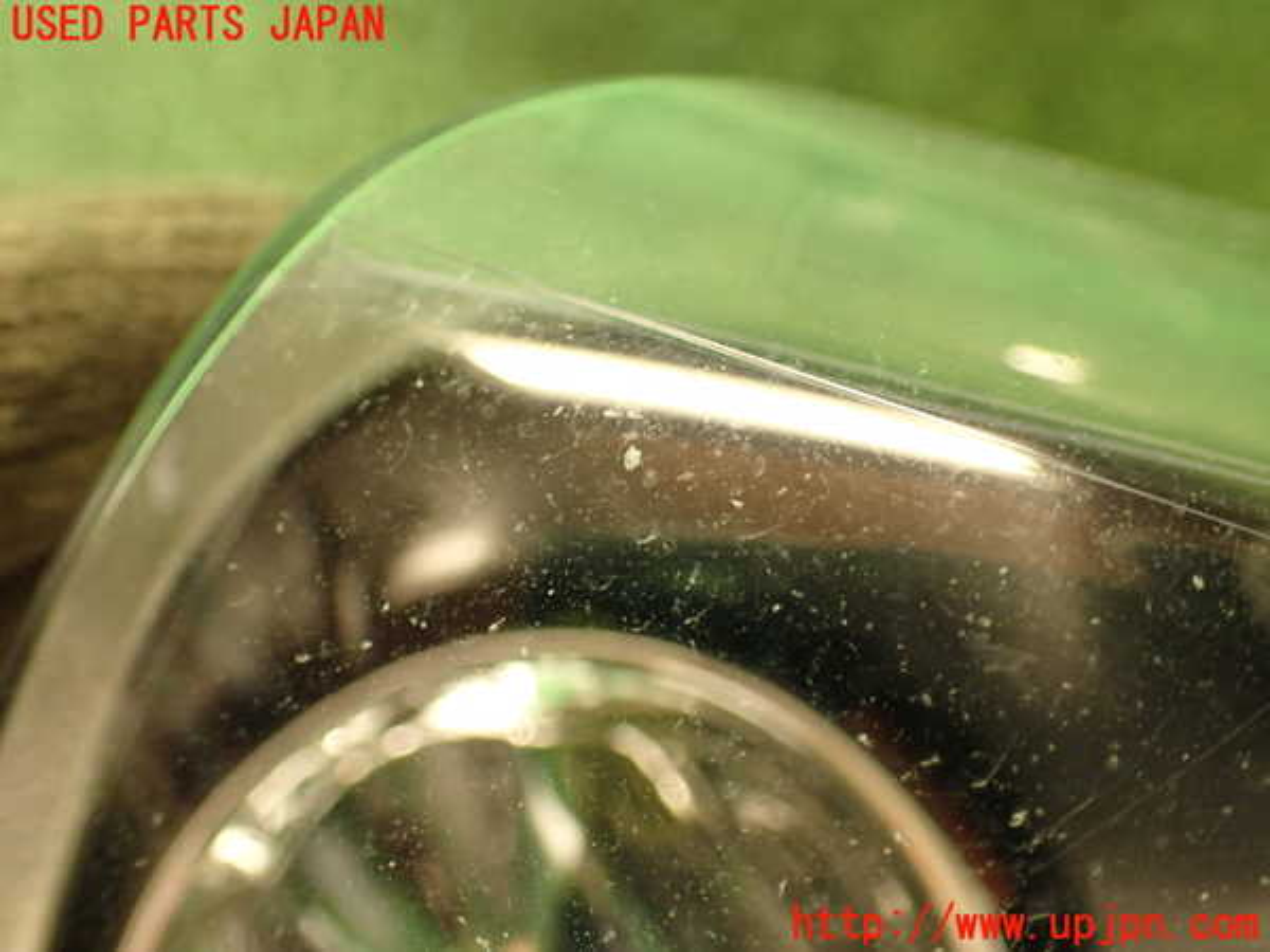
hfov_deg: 51.4
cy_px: 476
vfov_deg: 39.7
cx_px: 635
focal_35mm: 36
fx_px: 1321
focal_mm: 6.37
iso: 320
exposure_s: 1/40
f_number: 2.5
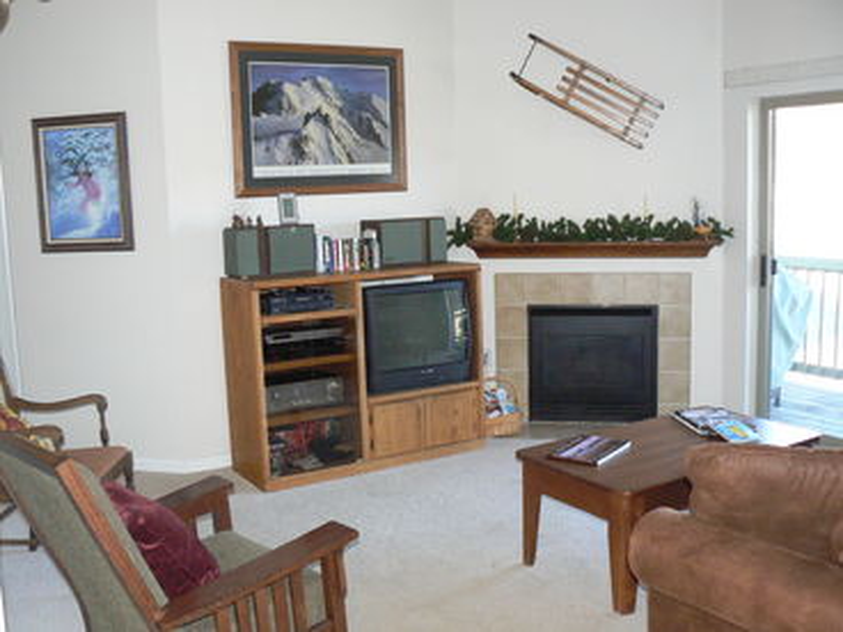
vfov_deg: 39.7
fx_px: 877
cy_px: 316
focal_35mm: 36
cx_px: 422
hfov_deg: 51.4
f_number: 2.8
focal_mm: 6
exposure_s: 1/25
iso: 200
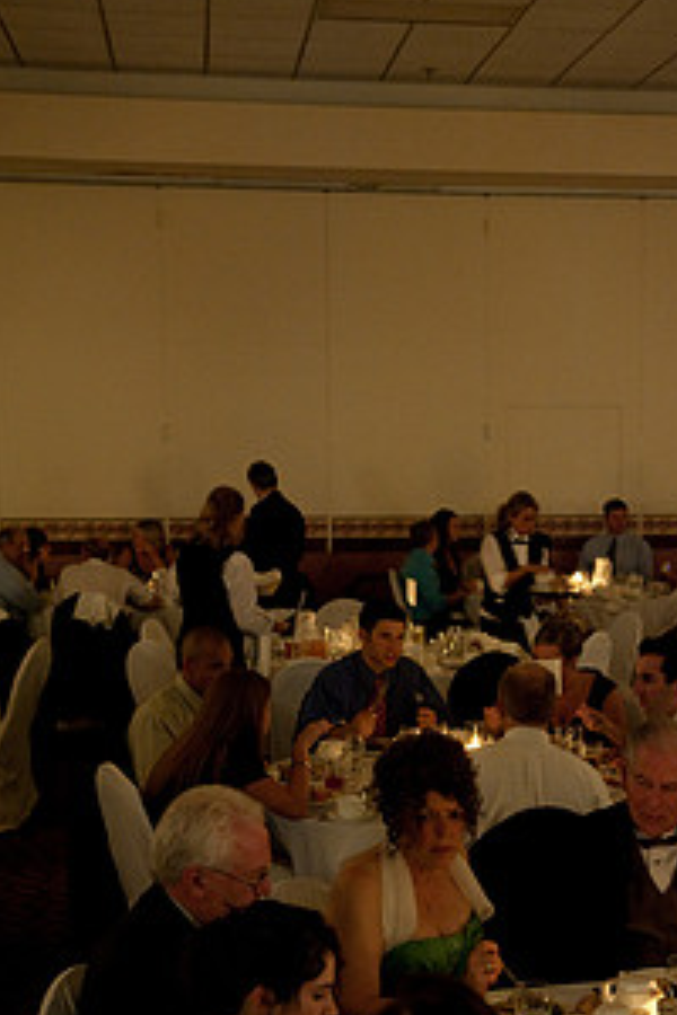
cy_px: 602
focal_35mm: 66
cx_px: 499
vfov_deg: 30.4
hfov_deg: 20.5
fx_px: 1862
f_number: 4
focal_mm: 44
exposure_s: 1/40
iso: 3200
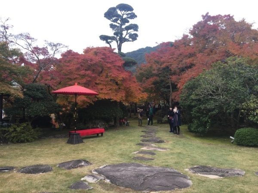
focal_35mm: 29
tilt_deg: +1.2
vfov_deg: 48.2
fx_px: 216
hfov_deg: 61.7
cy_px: 96
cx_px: 129
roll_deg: +0.4
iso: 32
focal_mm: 4.15
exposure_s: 1/120
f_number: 2.2
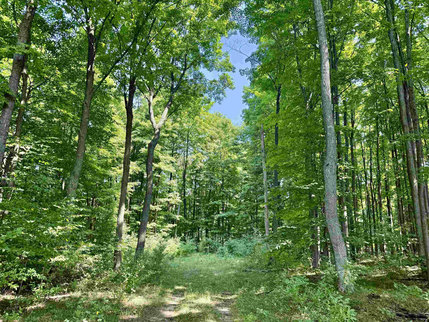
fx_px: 297
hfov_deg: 71.6
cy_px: 161
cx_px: 214
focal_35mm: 24
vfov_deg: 56.8
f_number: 1.78
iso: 100
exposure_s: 1/288
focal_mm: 6.76
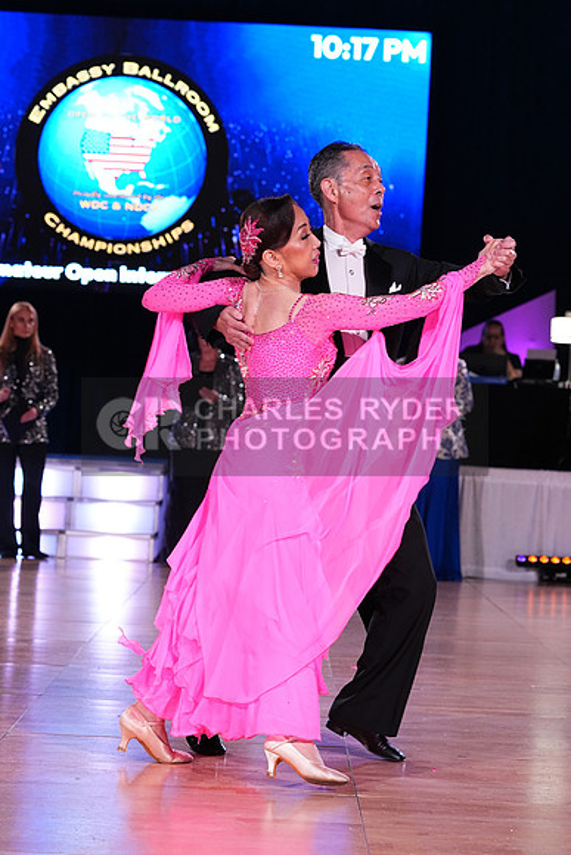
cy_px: 428
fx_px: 2259
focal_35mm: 95
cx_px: 286
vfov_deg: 21.5
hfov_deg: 14.4
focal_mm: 95
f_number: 5.6
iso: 3200
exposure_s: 1/250
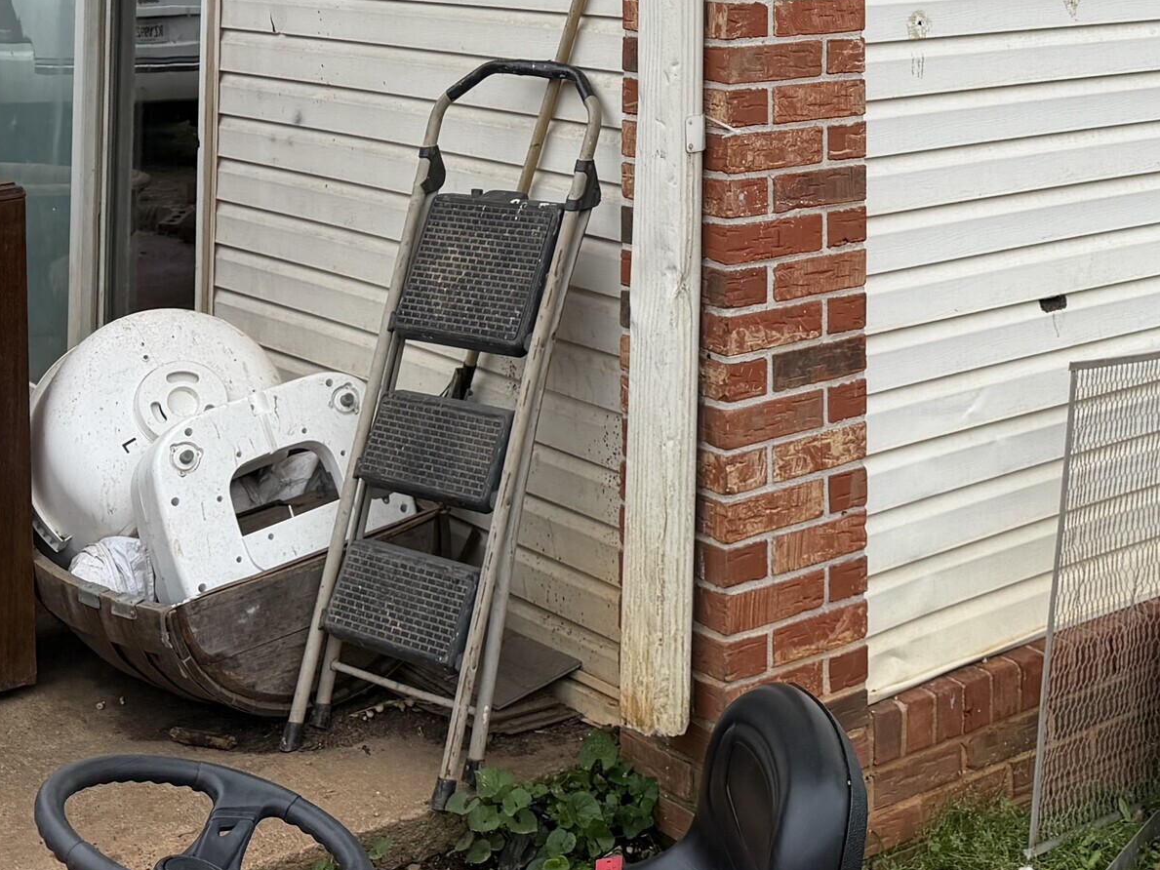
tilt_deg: +5.0
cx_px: 864
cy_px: -224
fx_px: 2078
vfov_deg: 21.6
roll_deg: +0.9
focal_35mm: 62
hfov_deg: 30.7
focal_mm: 6.76
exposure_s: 1/1770
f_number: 1.78
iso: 100
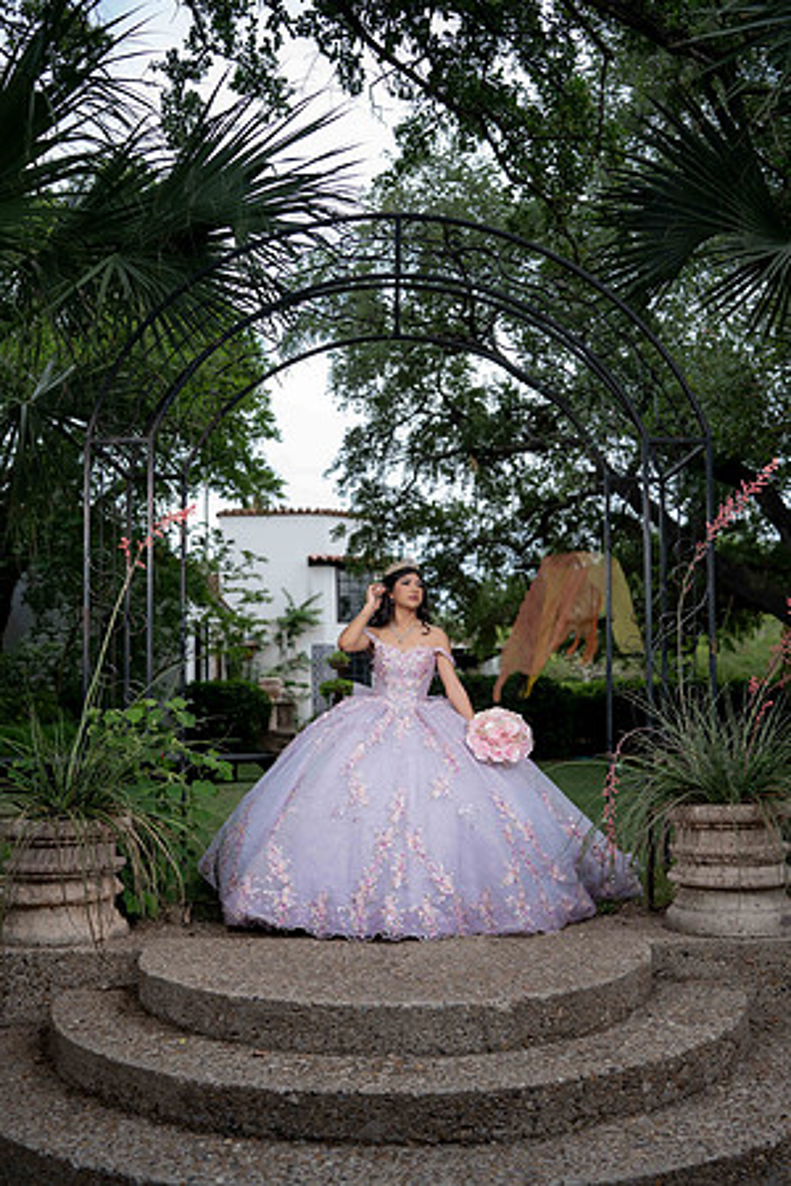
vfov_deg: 54.4
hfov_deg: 37.9
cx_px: 396
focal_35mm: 35
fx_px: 1153
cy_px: 593
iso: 80
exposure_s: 1/800
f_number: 2.2
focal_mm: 35
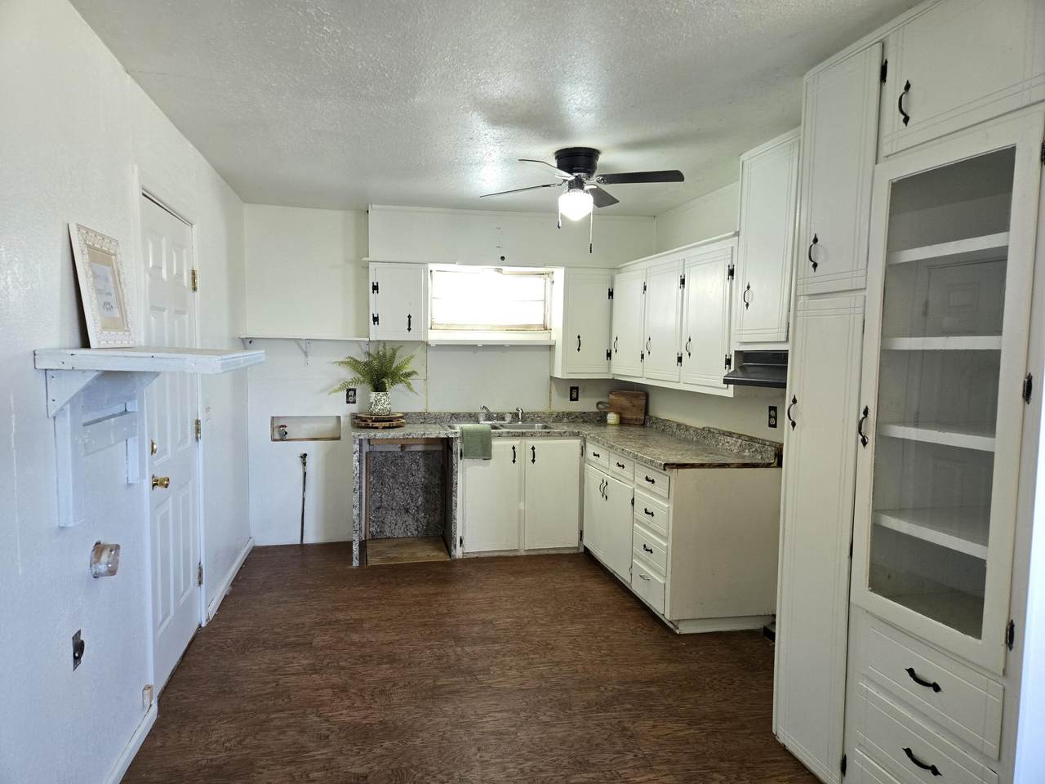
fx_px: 694
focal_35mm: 23
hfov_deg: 73.9
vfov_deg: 58.9
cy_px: 392
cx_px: 522
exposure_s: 1/120
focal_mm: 5.4
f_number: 1.8
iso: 250
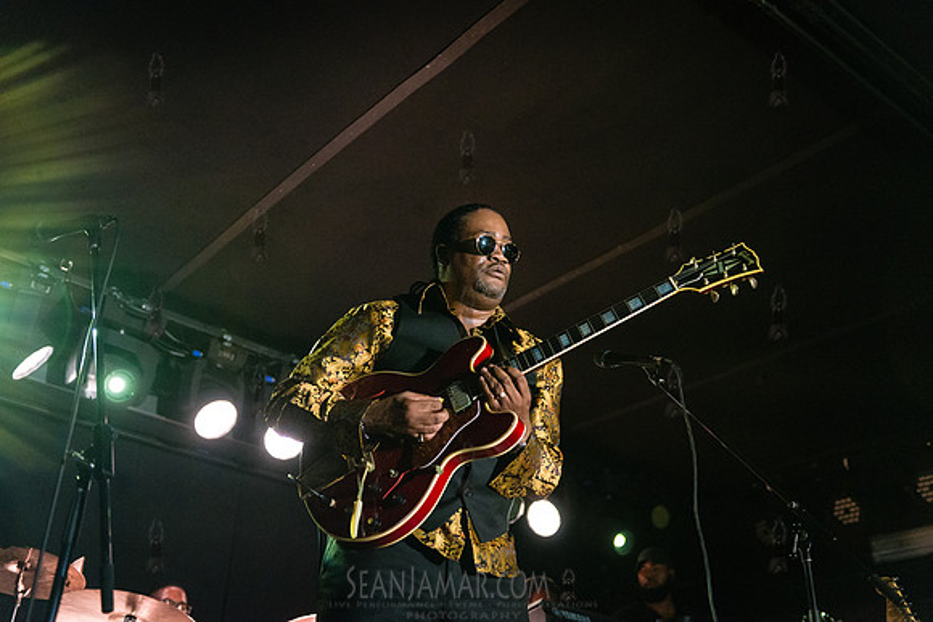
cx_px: 466
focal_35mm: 40
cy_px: 311
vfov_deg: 33.4
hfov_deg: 48.4
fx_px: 1037
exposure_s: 1/250
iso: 4000
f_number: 2.8
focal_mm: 40
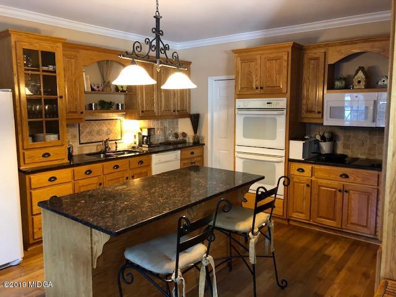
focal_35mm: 28
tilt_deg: -4.6
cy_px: 148
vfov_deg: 49.7
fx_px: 320
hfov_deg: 63.4
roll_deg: -0.4
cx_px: 198
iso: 100
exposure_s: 1/9
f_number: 1.8
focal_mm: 3.99
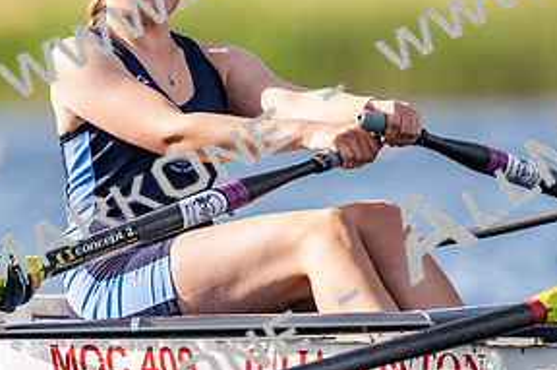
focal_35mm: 1210
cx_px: 234
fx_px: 18690
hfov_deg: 1.7
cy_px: 103
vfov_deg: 1.1
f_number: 5.6
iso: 560
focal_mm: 600
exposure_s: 1/2500
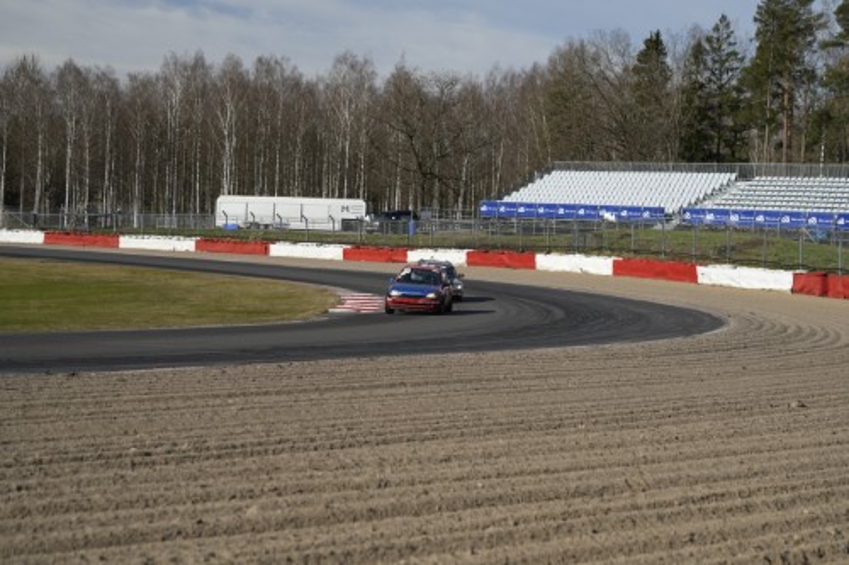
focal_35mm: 70
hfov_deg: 28.9
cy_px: 282
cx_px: 424
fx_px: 1650
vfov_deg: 19.4
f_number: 4
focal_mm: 70
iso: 125
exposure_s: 1/800
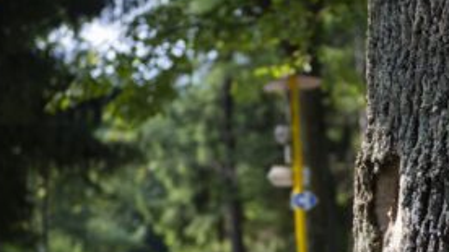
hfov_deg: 20.1
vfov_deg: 11.4
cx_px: 317
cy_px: 203
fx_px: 1262
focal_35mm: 106
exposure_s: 1/1250
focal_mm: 62
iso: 400
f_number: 2.8
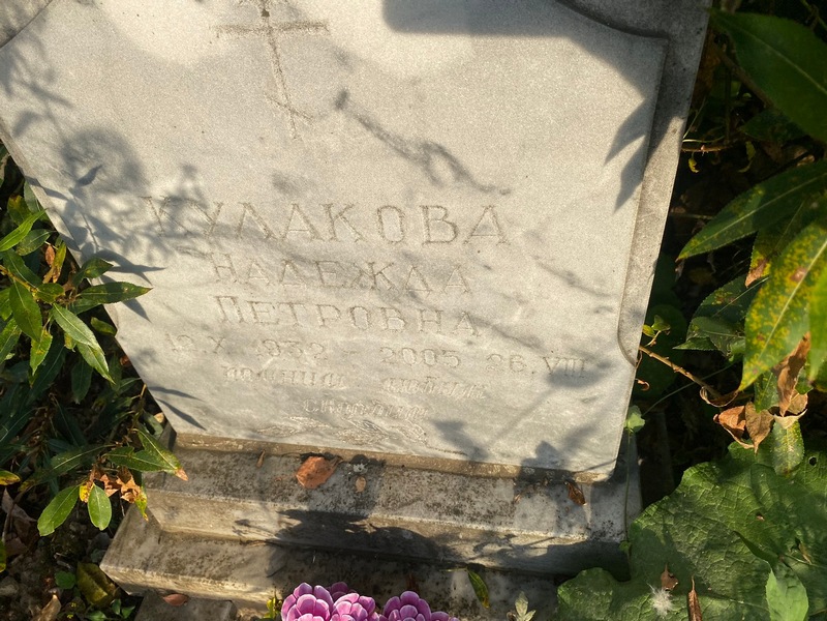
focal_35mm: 26
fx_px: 621
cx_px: 414
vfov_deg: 53.1
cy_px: 310
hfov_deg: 67.3
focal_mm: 4.25
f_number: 1.8
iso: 32
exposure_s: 1/1653
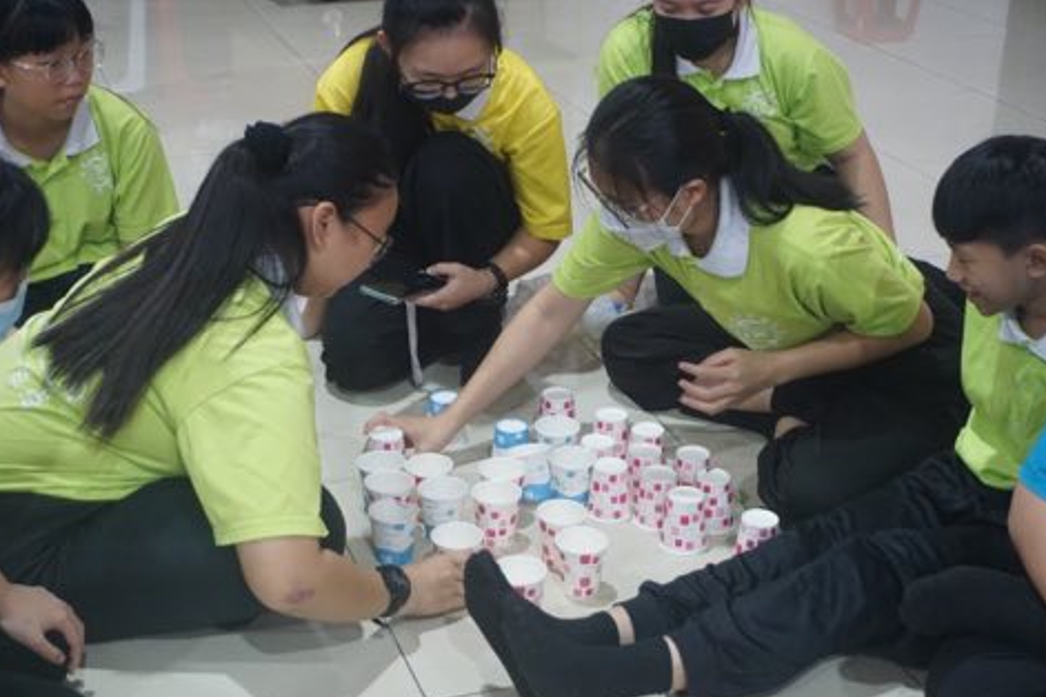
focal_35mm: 55
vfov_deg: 24.6
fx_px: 1598
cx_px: 529
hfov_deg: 36.2
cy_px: 351
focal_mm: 36
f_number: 5.6
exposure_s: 1/160
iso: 2500
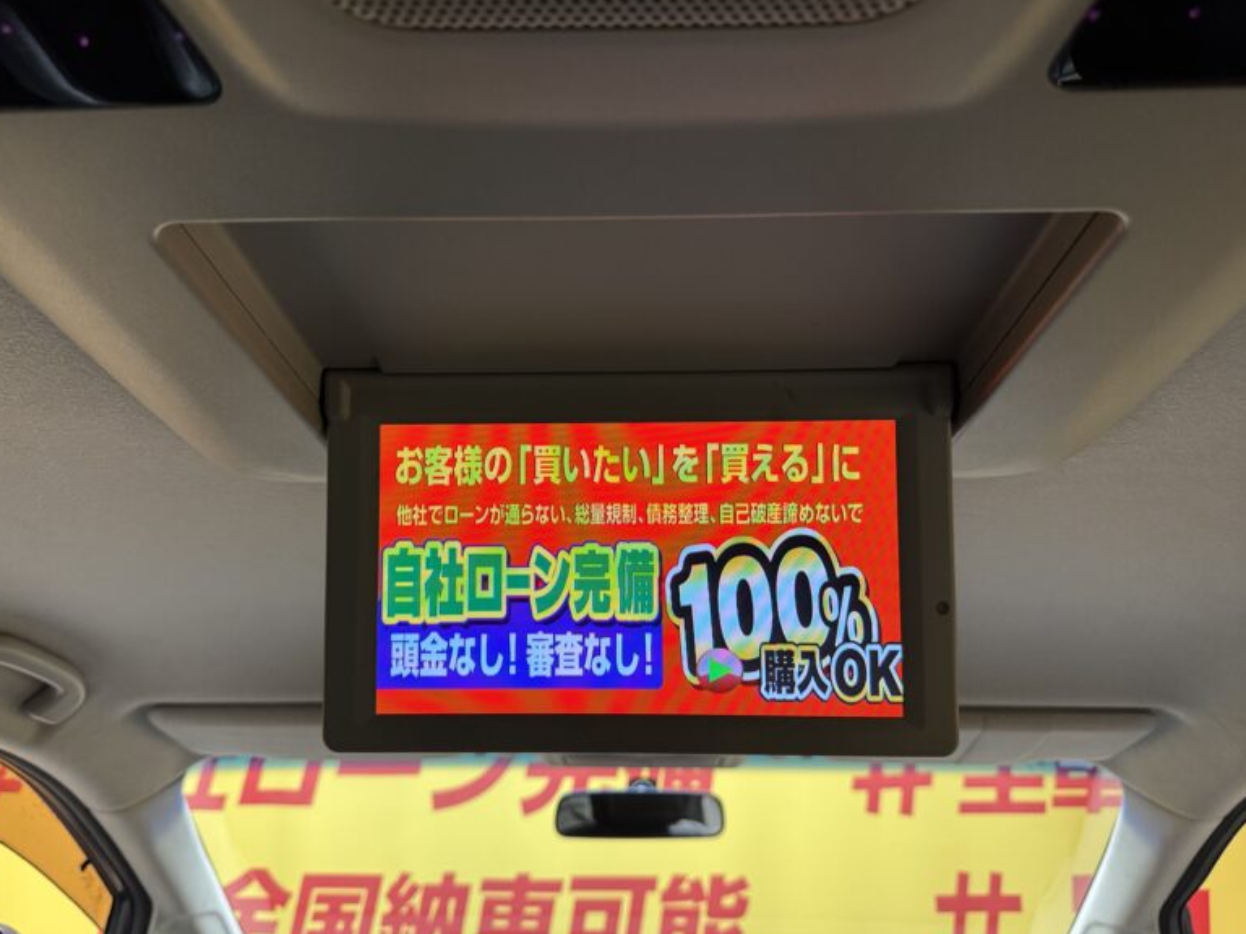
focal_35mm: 25
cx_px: 604
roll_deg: +0.6
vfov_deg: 54.9
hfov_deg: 69.4
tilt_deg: +17.1
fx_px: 900
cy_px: 475
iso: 250
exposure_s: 1/45
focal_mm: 6.76
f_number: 1.78
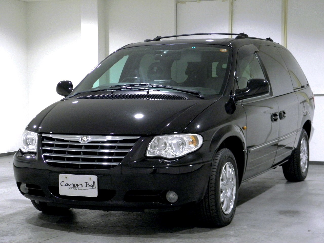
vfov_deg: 21.6
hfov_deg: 28.6
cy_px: 122
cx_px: 162
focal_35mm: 68
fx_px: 636
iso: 200
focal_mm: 12.2
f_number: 4.3
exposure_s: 1/8
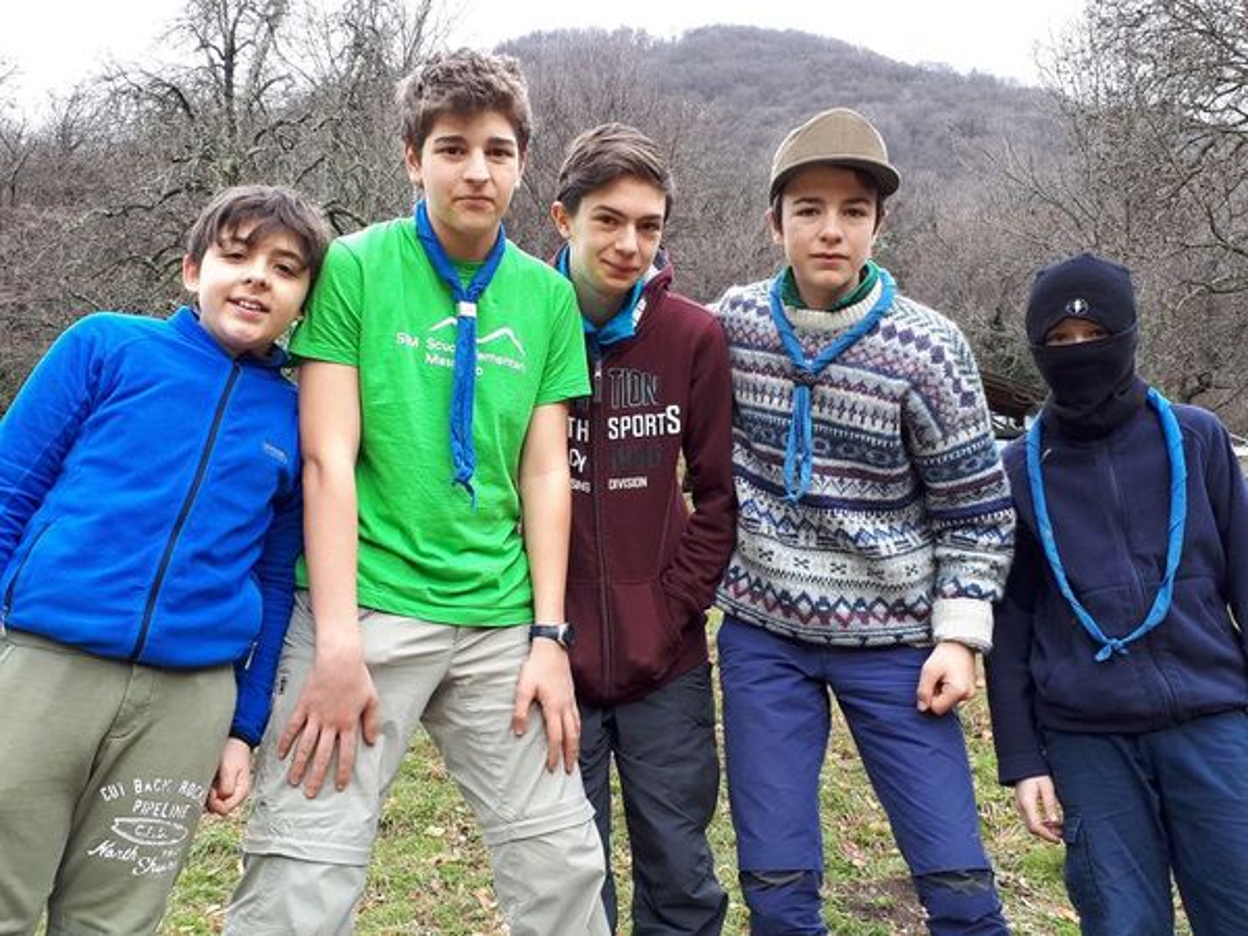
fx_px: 973
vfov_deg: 51.4
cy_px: 468
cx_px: 624
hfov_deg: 65.3
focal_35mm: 27
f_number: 1.9
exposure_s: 1/155
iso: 40
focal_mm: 3.6
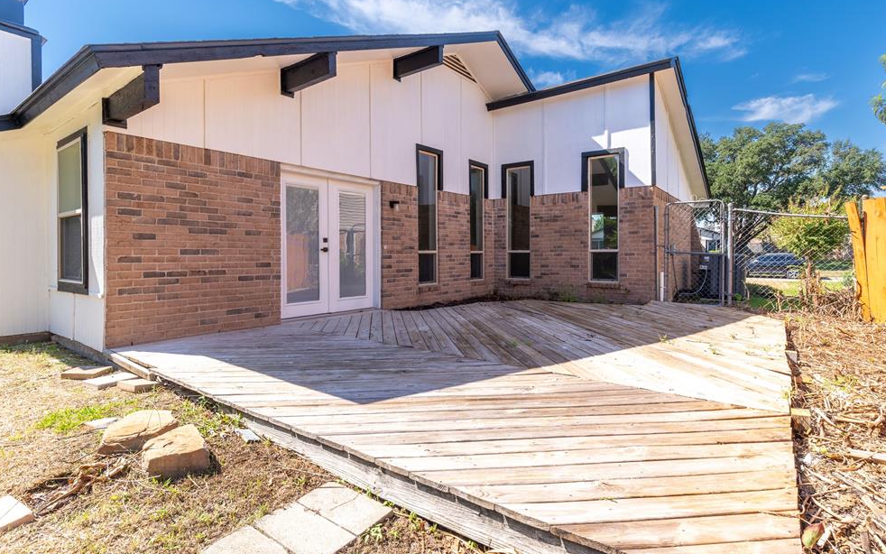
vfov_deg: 66.4
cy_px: 268
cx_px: 456
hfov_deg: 92.6
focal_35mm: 18
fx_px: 423
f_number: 7.1
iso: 100
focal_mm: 11
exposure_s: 1/800
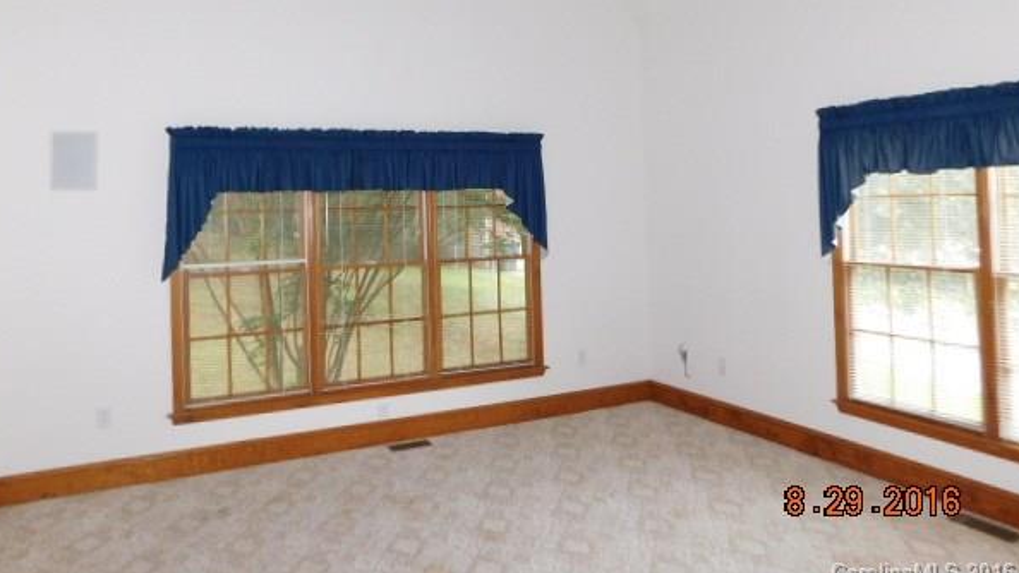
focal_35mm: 27
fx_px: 729
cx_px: 479
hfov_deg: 69.8
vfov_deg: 42.1
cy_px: 177
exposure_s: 1/30
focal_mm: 4
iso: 200
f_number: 3
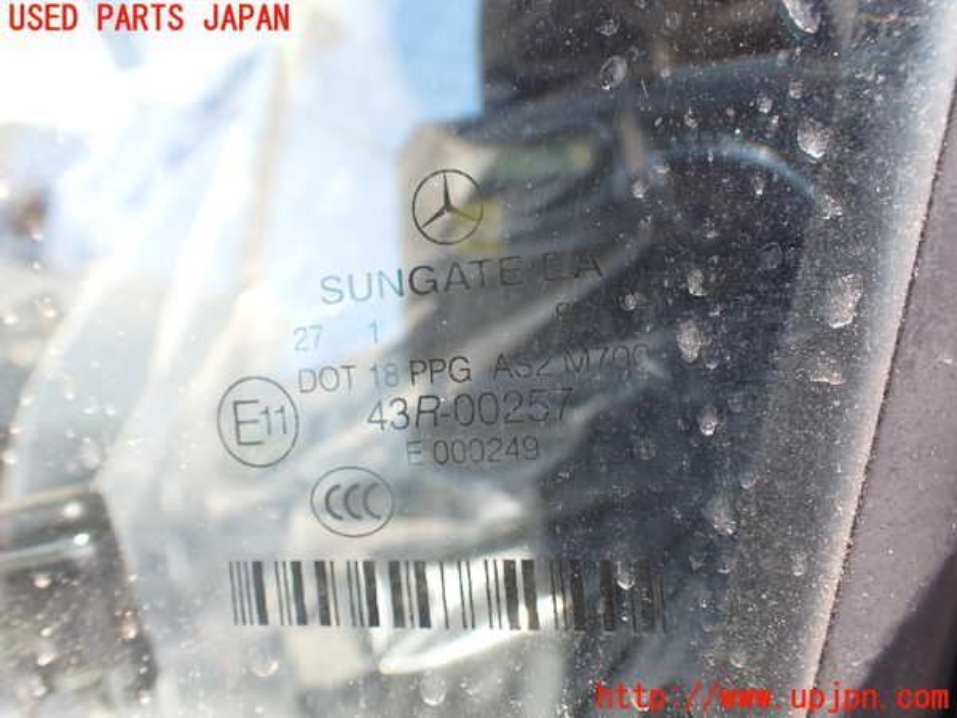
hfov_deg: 60.0
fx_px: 829
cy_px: 359
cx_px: 478
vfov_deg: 46.8
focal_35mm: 30
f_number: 3.2
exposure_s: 1/160
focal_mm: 5.4
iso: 100
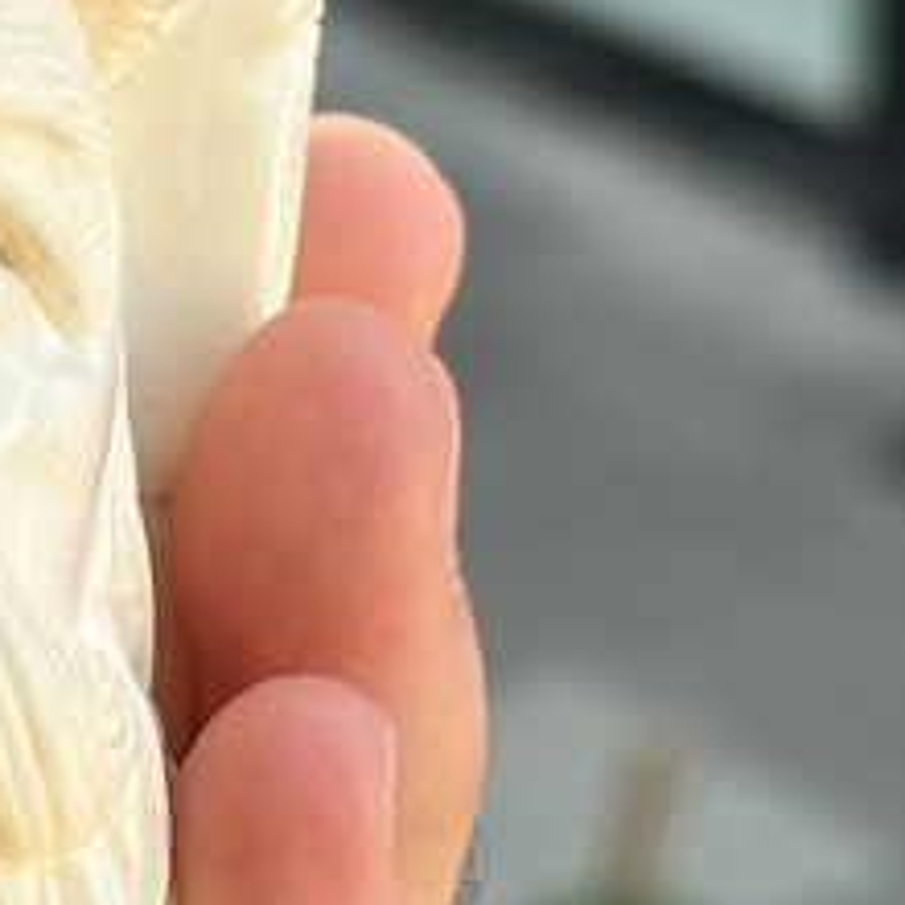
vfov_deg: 7.1
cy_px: 222
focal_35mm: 247
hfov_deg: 7.0
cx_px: -415
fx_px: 7306
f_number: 1.78
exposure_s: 1/406
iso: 64
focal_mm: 6.86
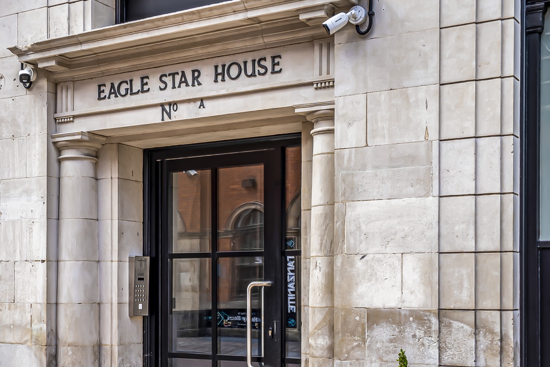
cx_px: 188
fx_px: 856
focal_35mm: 56
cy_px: 309
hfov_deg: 35.3
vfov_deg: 23.7
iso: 100
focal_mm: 29
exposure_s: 1/50
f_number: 14
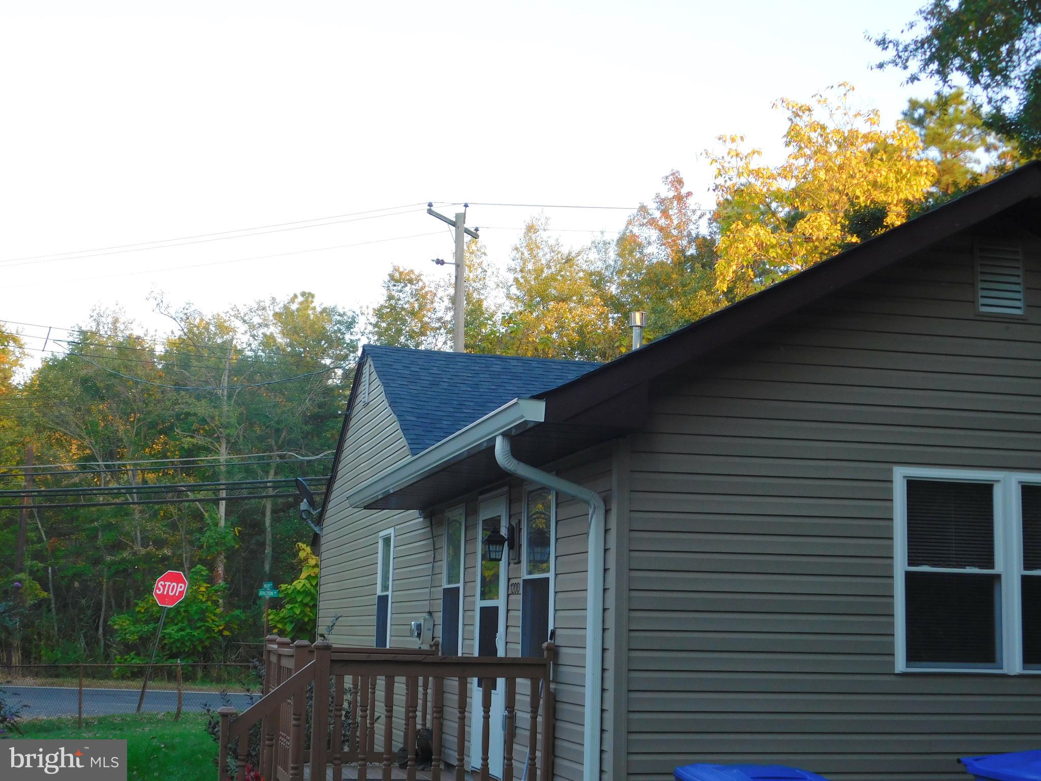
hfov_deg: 37.5
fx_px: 1534
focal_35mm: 51
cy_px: 390
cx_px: 520
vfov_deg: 28.6
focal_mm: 9
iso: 125
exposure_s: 1/100
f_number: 3.8
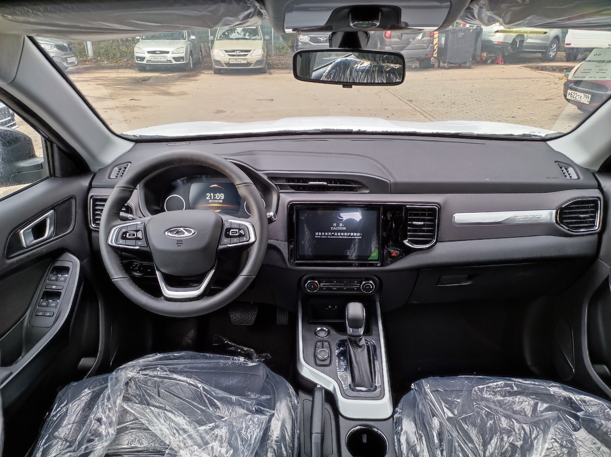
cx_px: 306
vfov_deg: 74.6
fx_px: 300
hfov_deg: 91.1
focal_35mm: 17
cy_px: 228
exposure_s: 1/50
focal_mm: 4.74
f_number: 1.79
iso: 544
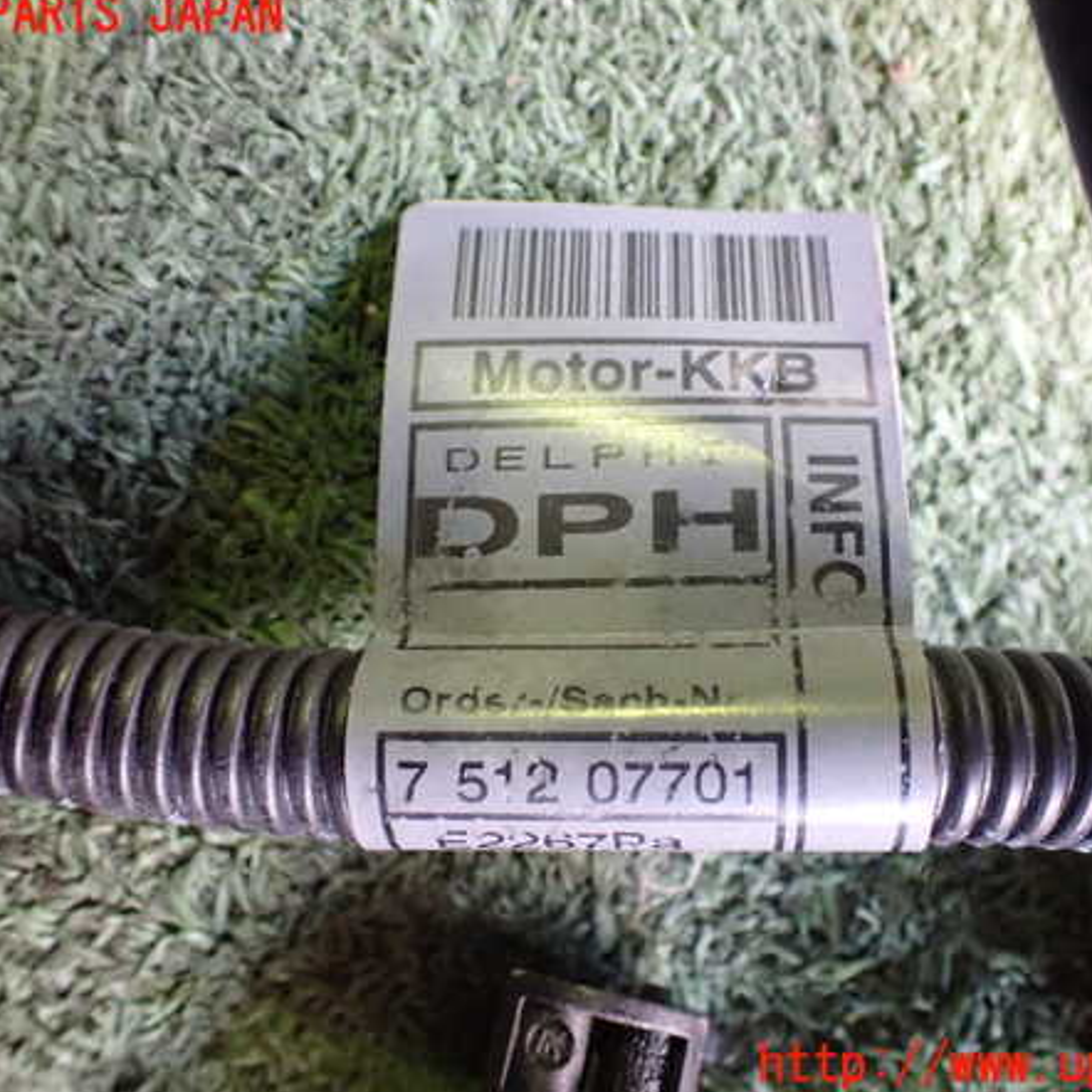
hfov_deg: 46.0
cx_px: 576
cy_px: 541
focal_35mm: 36
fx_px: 1285
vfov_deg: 46.0
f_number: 2.3
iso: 800
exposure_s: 1/50
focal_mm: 5.4
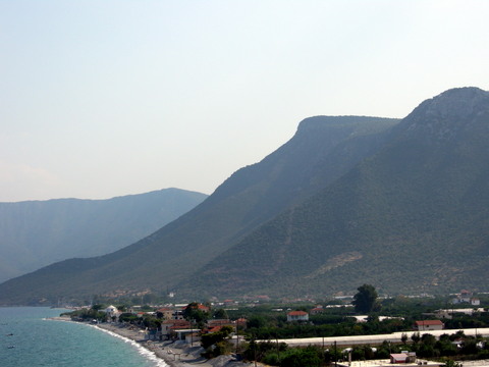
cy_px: 184
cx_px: 244
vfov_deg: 16.6
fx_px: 1257
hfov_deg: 22.0
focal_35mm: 89
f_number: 6
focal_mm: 18.6
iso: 86
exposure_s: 1/357
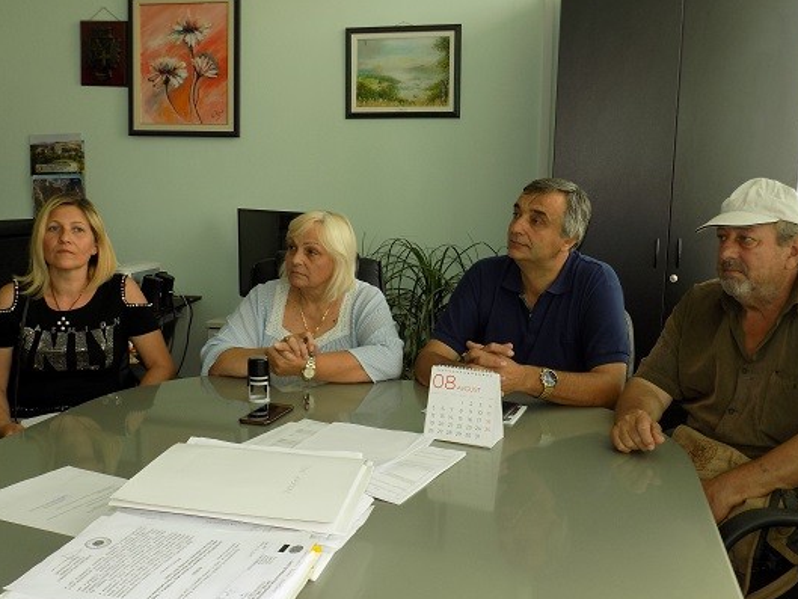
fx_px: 784
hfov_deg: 53.9
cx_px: 400
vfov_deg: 41.8
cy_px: 300
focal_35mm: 34
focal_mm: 5.3
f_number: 3.3
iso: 80
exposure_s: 1/30
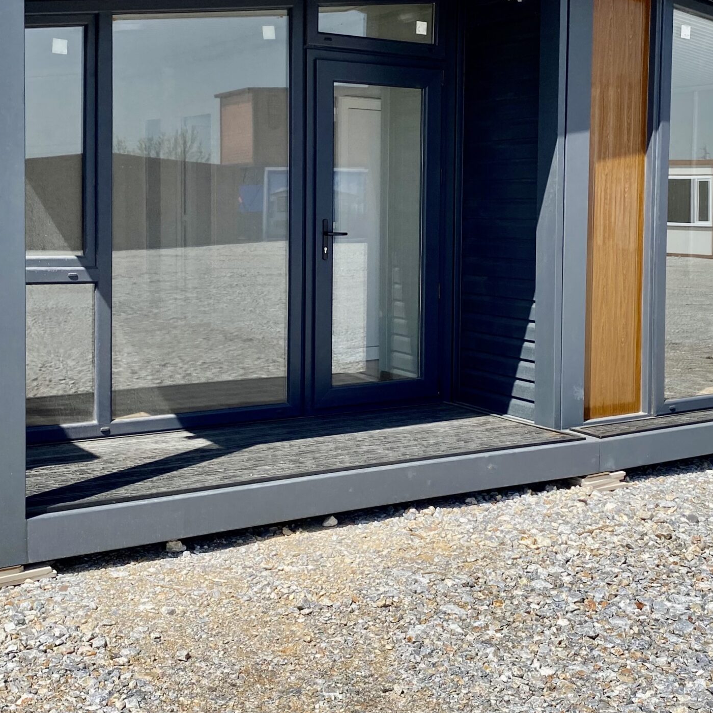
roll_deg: -0.6
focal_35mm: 42
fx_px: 979
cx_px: 367
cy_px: 250
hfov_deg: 40.0
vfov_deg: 39.6
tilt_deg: -5.2
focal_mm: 4.25
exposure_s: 1/3610
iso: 32
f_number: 1.8
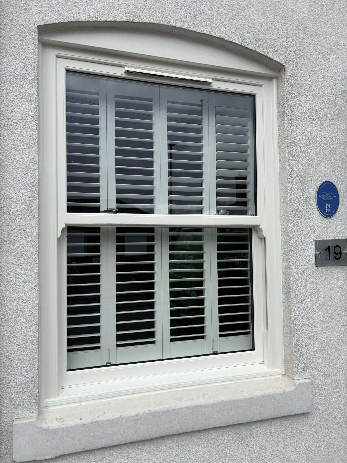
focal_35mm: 26
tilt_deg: -0.2
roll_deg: -1.0
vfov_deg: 67.3
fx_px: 348
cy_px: 232
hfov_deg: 53.1
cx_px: 174
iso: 50
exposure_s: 1/1949
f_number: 1.6
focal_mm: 5.96
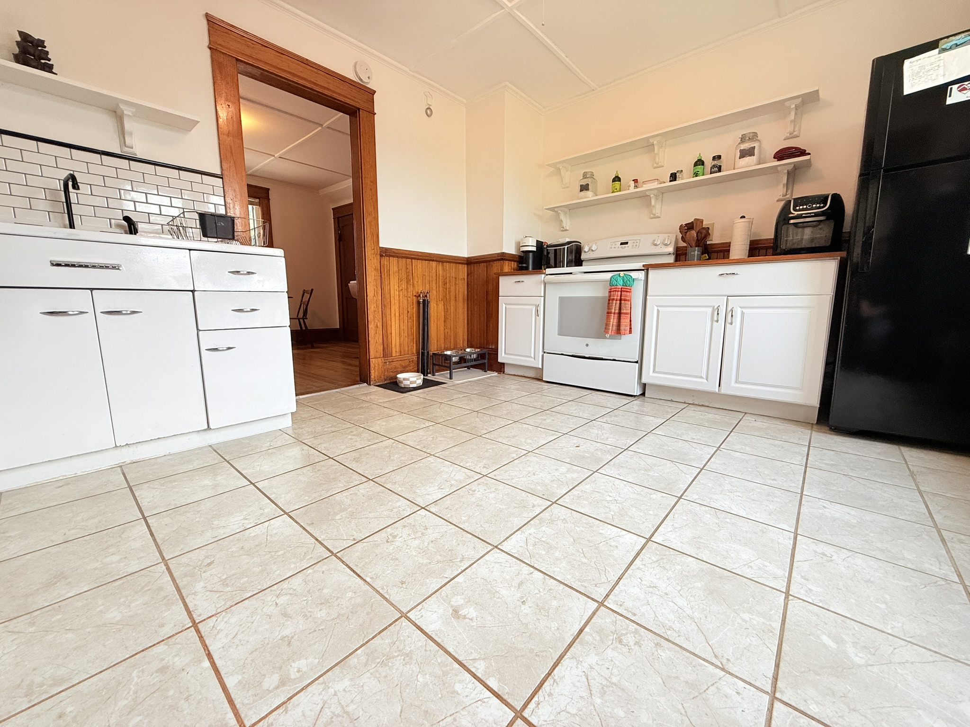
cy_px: 364
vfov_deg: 85.7
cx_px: 485
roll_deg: -0.8
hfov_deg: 102.1
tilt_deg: -8.6
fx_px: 392
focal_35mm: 14
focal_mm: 2.22
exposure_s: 1/120
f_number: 2.2
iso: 125
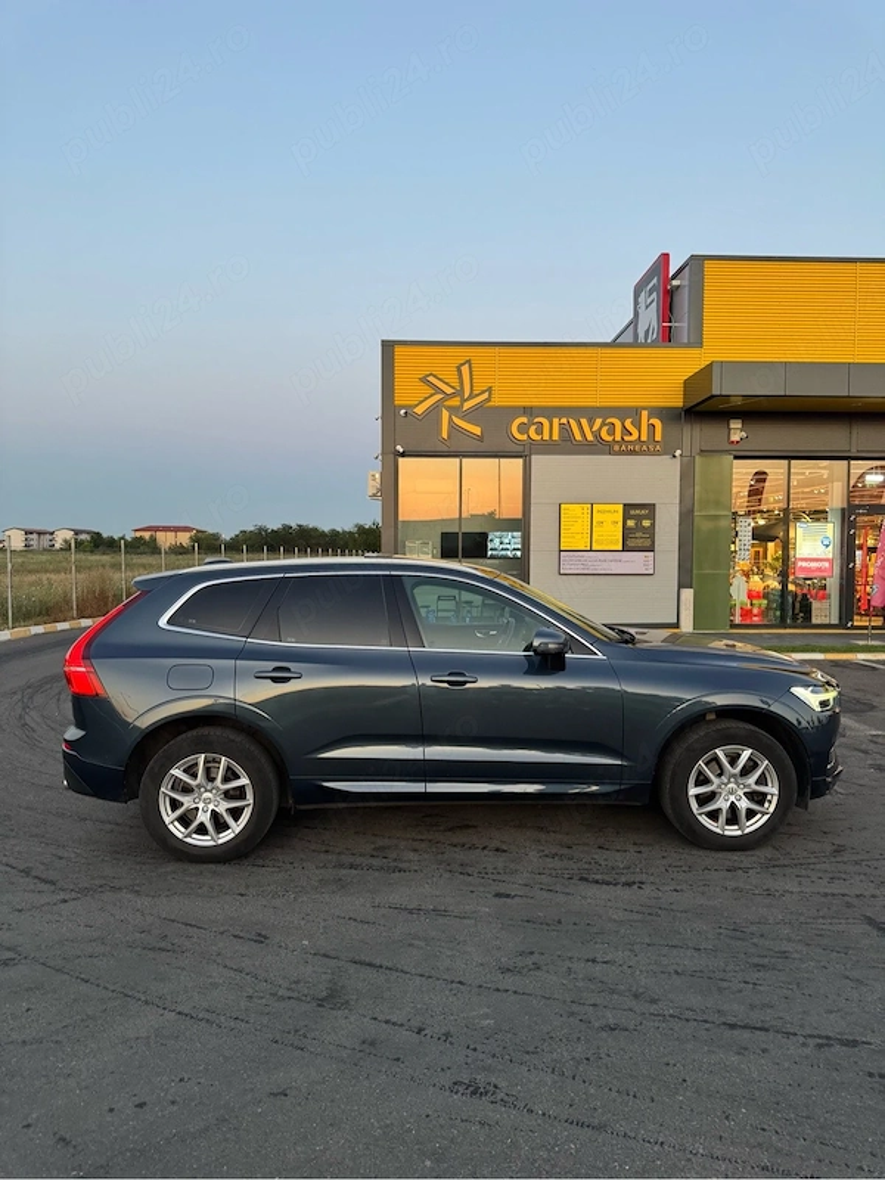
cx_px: 442
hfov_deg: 56.8
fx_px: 818
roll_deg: -0.2
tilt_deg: -1.3
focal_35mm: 24
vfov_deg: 71.6
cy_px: 590
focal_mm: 6.76
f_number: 1.78
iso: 200
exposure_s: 1/81
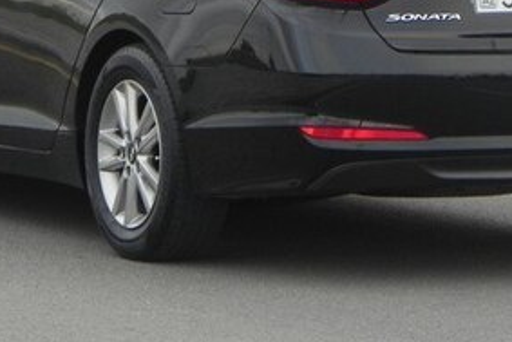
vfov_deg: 3.9
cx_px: 317
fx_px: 4966
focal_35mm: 349
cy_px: -88
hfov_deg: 5.9
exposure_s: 1/59.1
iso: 160
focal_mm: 25.7
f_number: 4.5
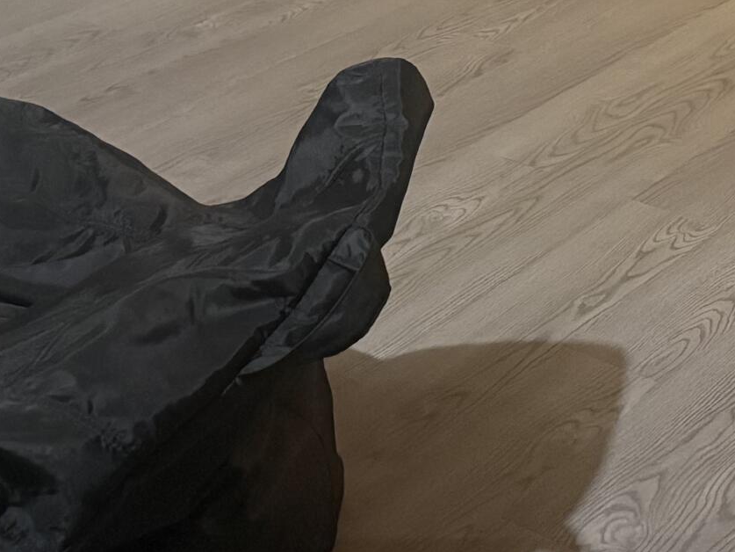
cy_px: -208
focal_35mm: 86
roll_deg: -0.4
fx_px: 1826
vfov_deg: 16.1
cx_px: 876
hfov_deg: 21.2
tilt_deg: -16.1
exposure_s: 1/40
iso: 800
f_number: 1.78
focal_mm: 6.76
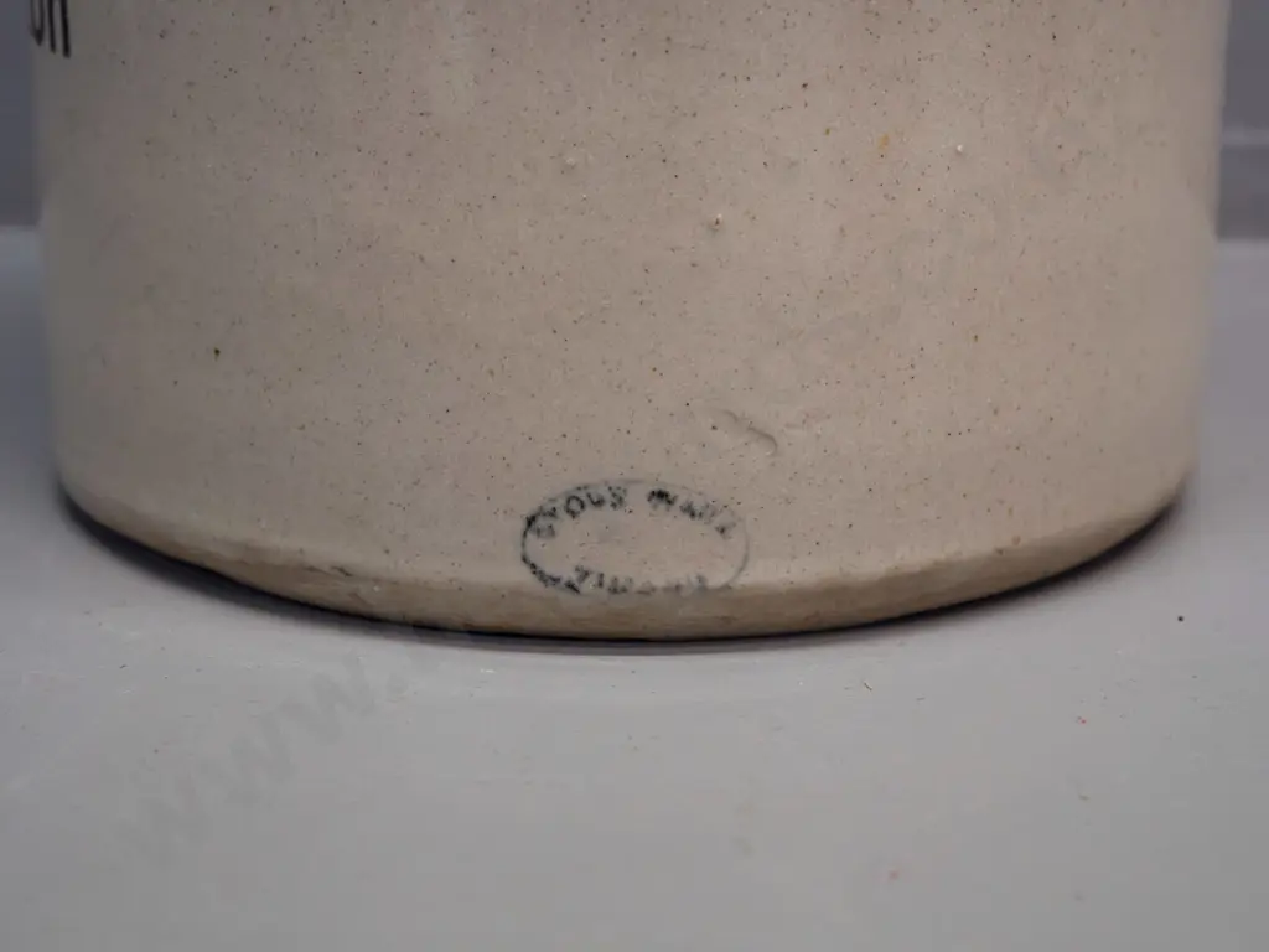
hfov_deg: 32.2
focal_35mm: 60
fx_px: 2200
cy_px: 476
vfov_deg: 24.4
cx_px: 634
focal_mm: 30
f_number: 5.6
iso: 2500
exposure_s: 1/160
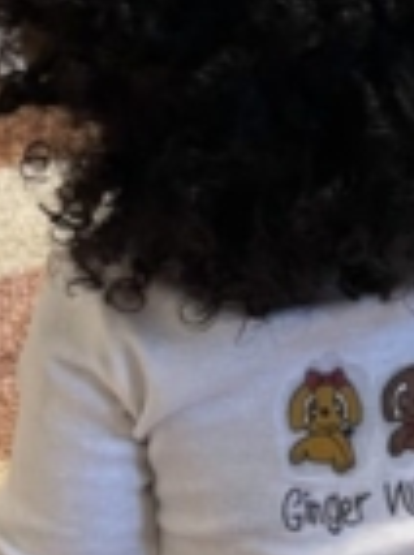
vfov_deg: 22.0
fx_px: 1408
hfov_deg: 16.4
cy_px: 109
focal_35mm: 88
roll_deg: +6.1
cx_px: 418
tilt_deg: -20.5
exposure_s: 1/60
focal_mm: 5.1
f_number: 1.6
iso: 320
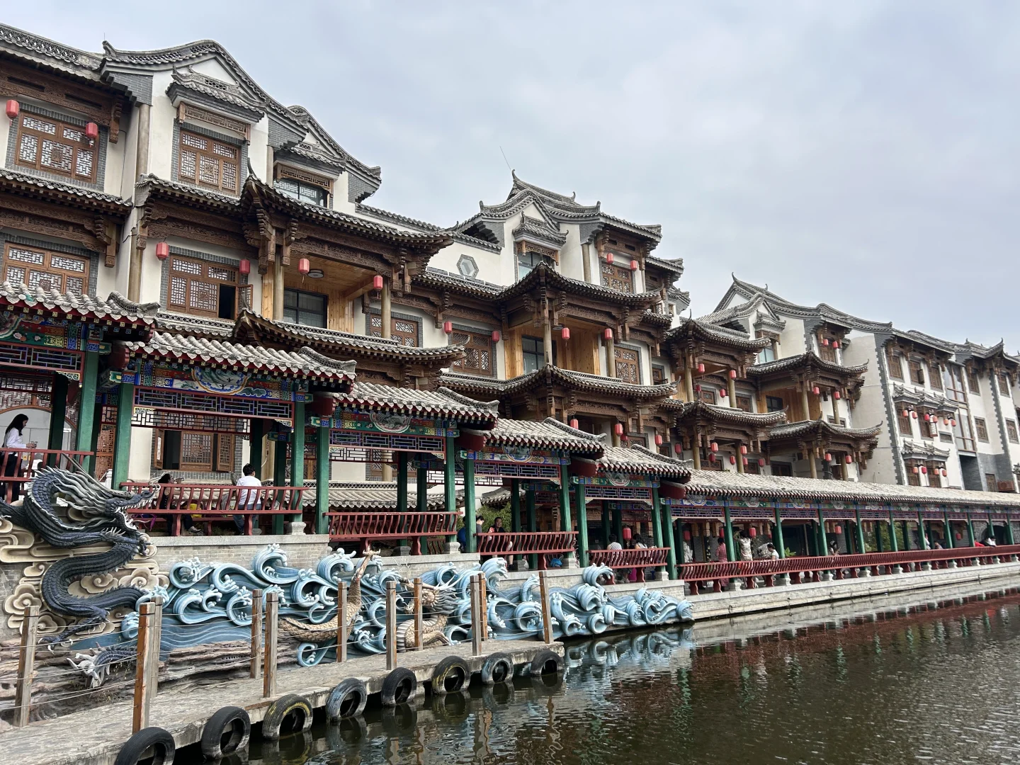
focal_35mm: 26
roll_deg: +2.8
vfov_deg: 53.1
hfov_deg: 67.3
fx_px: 766
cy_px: 382
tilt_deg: +12.3
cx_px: 510
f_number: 1.5
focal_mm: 5.7
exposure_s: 1/2762
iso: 50
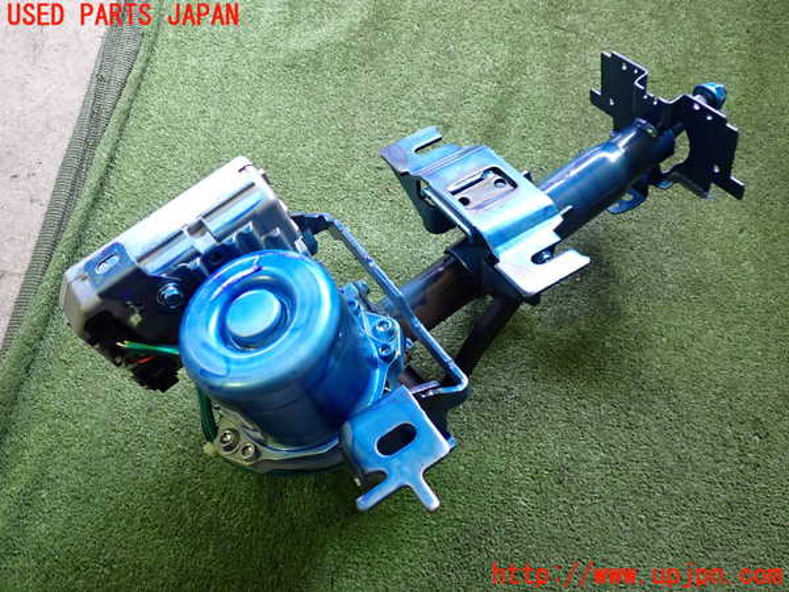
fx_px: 684
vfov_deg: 46.8
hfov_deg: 60.0
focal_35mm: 30
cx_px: 394
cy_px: 296
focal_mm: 5.4
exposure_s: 1/30
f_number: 2.3
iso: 400
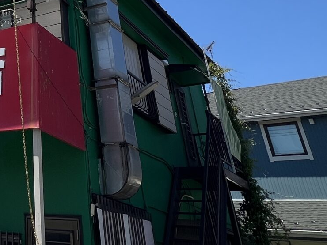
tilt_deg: +36.7
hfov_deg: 34.4
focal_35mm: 45
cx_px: -57
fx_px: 425
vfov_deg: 26.7
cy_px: -80
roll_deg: -6.1
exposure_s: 1/1325
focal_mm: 1.57
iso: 32
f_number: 1.8
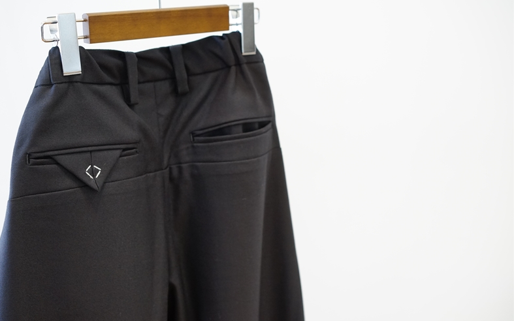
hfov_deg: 35.7
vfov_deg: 22.8
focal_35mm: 57
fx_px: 799
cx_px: 253
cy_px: 158
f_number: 4
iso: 1000
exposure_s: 1/60
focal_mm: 55
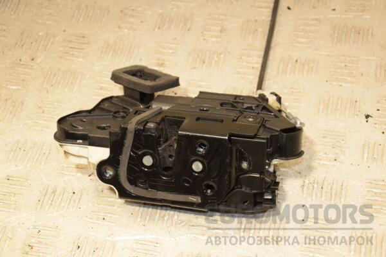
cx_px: 193
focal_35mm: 75
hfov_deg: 27.0
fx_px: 804
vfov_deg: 18.2
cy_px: 128
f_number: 5
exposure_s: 1/200
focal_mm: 50
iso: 800
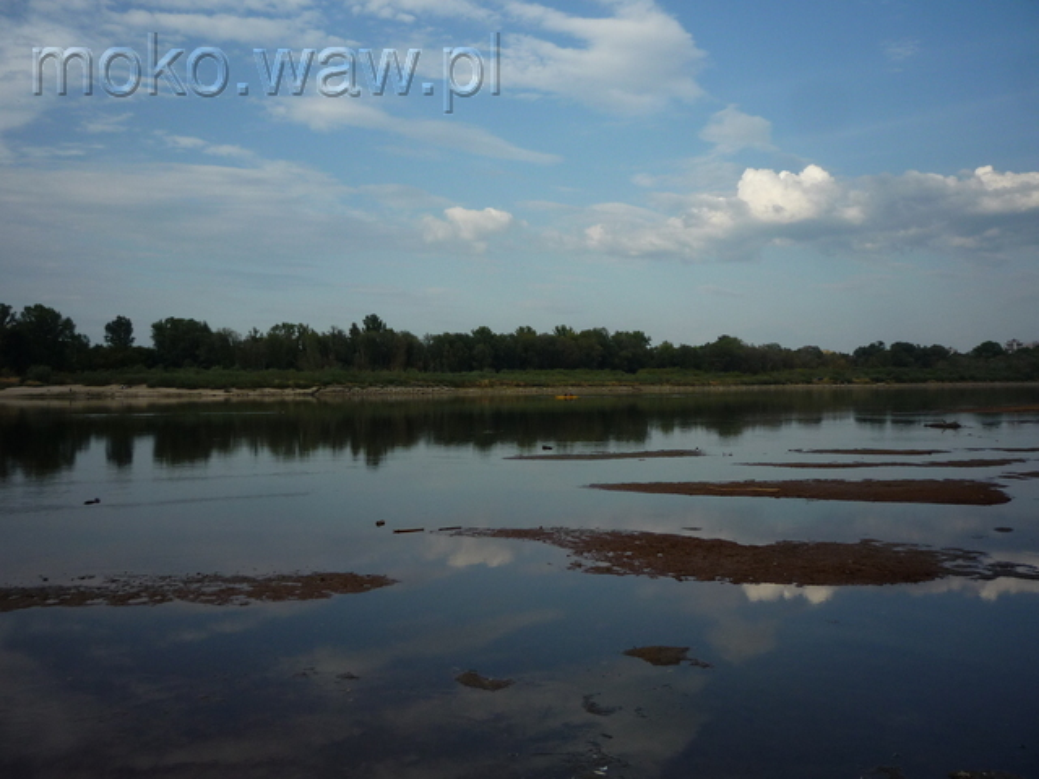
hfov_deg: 56.8
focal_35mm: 32
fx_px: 960
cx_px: 520
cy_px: 390
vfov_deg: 44.2
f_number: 5
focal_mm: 5.2
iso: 100
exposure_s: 1/400
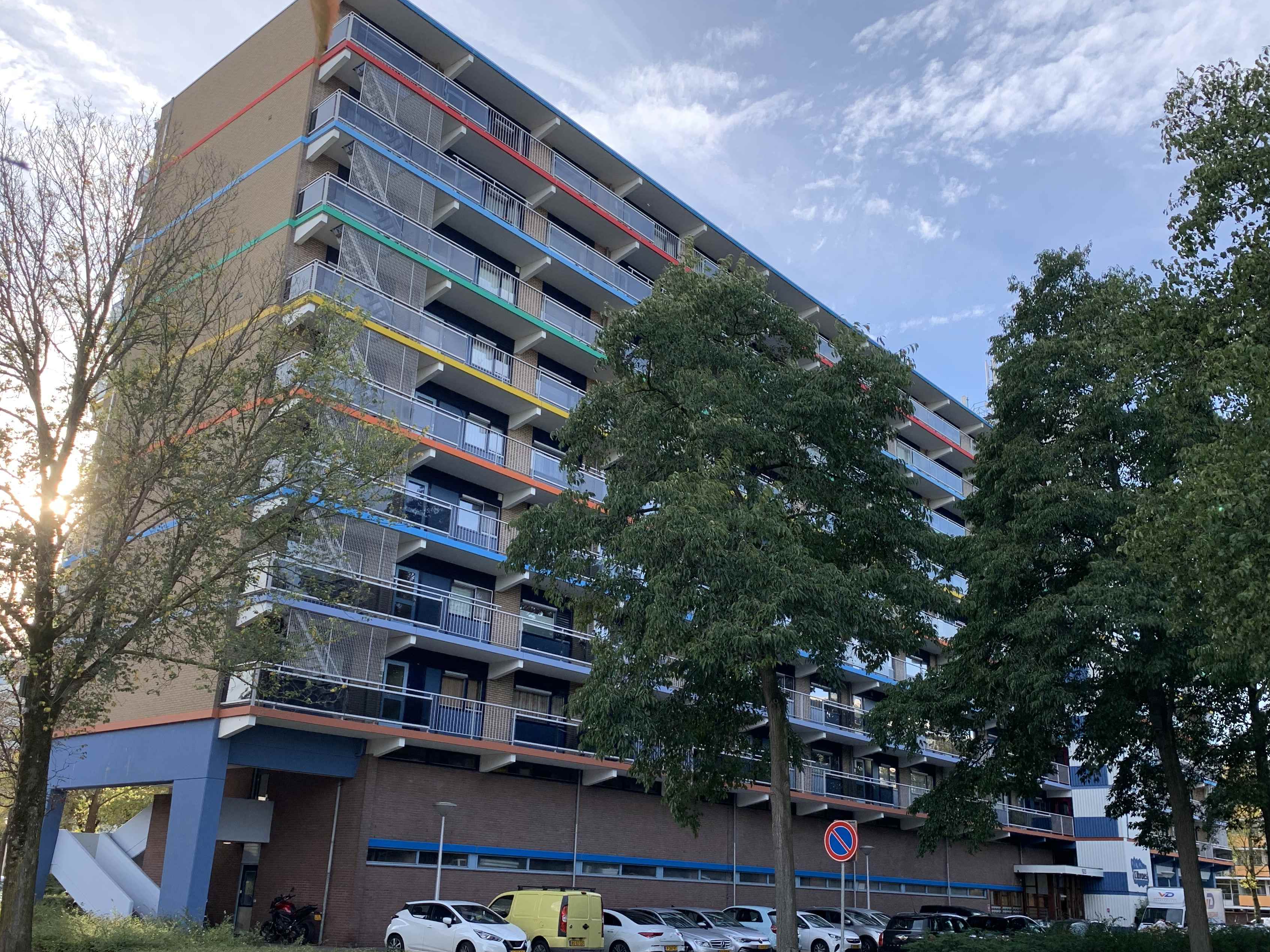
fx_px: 1137
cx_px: 637
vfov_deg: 45.4
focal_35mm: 31
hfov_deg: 58.4
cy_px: 518
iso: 25
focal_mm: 4.25
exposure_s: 1/467
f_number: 1.8
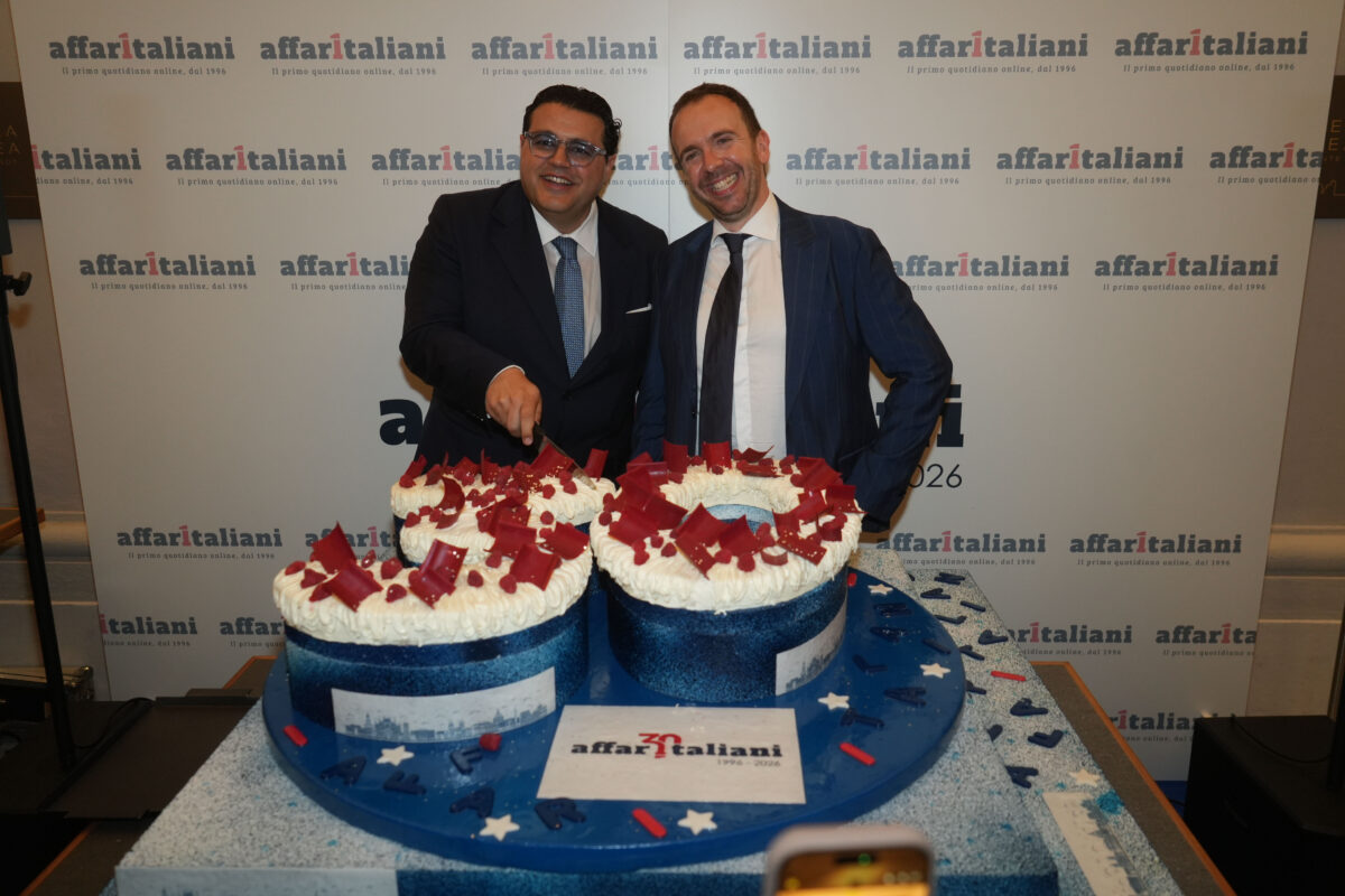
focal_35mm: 27
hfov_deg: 67.4
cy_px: 448
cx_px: 672
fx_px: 1009
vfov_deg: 47.9
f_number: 4
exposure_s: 1/40
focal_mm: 27
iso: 1600
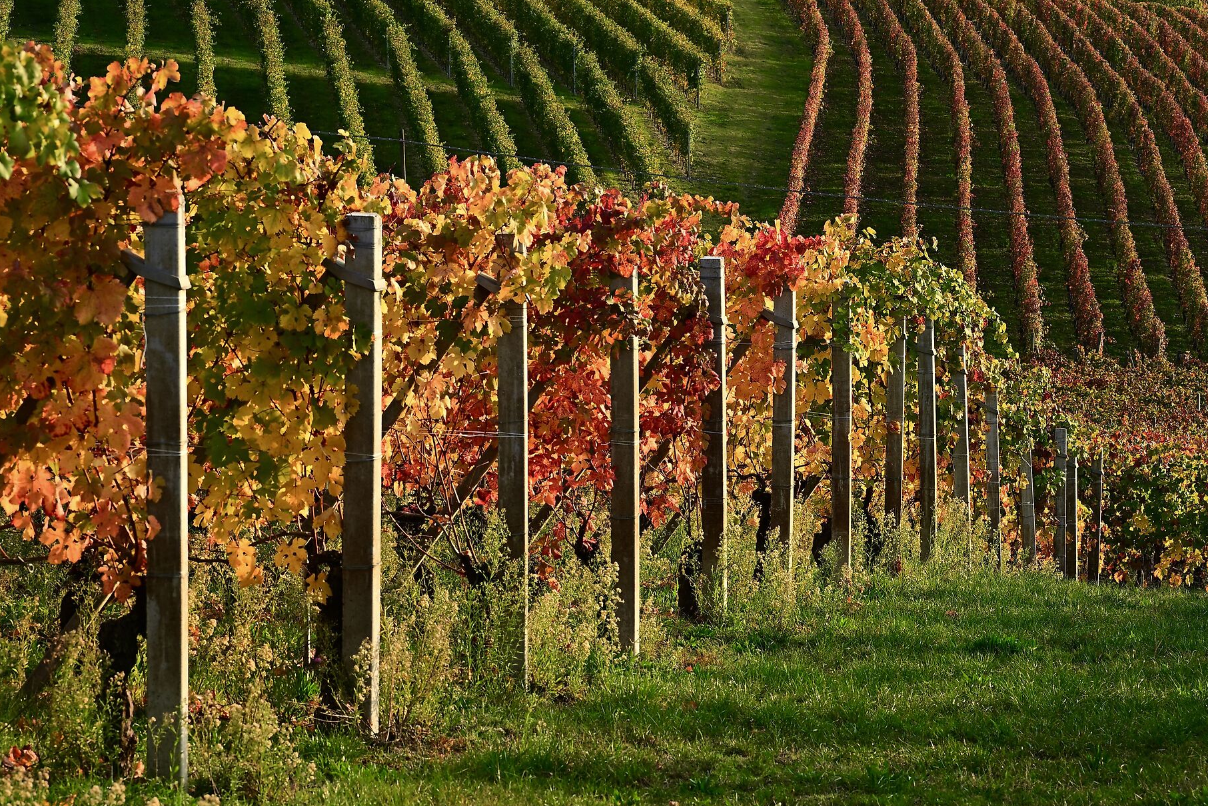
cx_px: 584
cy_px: 381
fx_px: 4664
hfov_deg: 14.8
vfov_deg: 9.9
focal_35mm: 139
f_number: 11
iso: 110
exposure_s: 1/50
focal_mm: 105
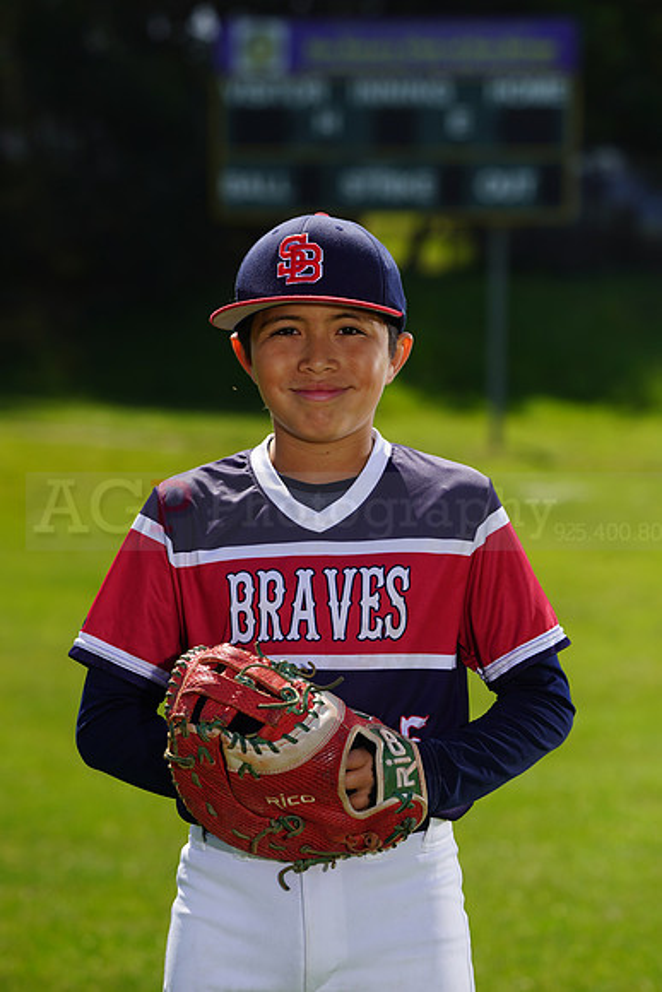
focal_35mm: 198
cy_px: 496
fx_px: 5458
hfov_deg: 6.9
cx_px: 331
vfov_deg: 10.4
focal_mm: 198
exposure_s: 1/250
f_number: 8
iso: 100
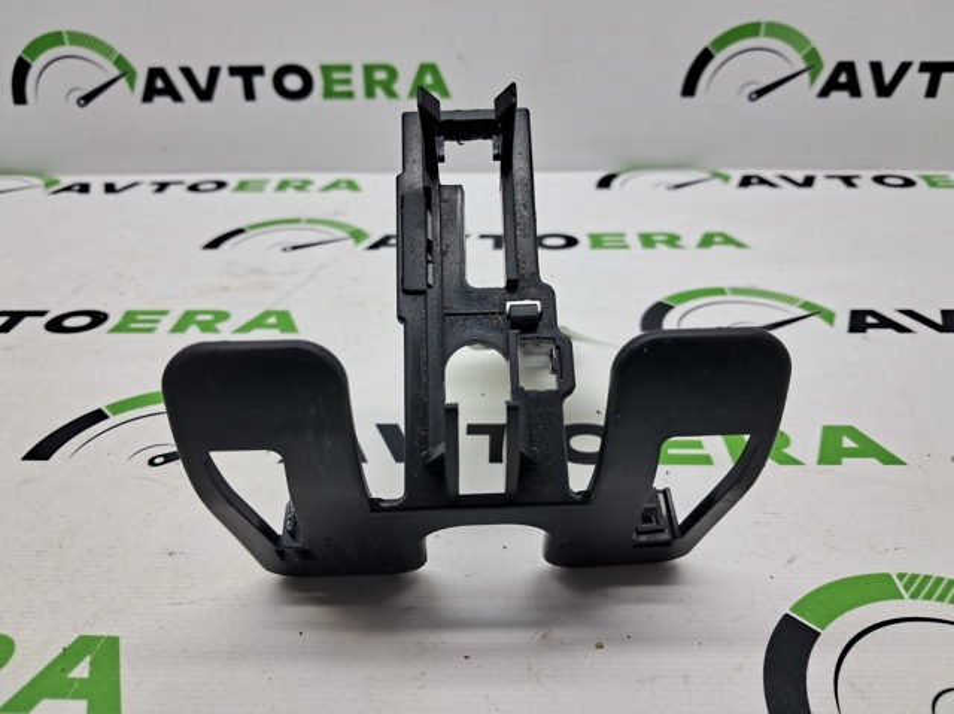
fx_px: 744
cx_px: 477
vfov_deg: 51.3
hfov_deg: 65.4
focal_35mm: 27
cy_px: 357
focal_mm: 4
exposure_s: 1/100
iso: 50
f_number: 1.8
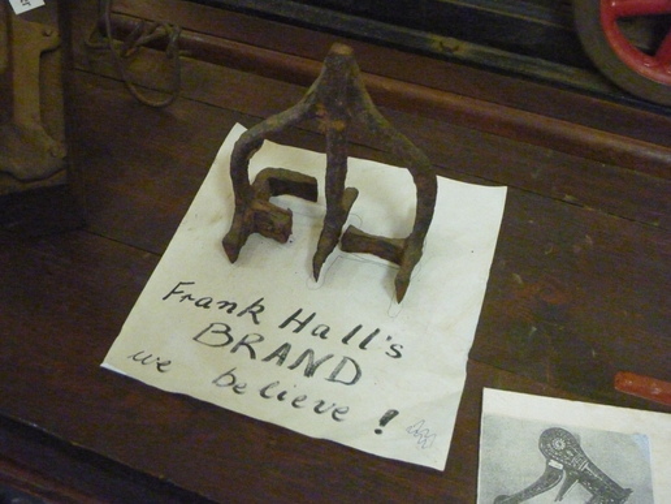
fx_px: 795
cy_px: 252
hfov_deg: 45.8
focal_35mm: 41
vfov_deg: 35.1
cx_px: 336
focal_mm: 7.4
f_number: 4.2
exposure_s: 1/60
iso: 1600
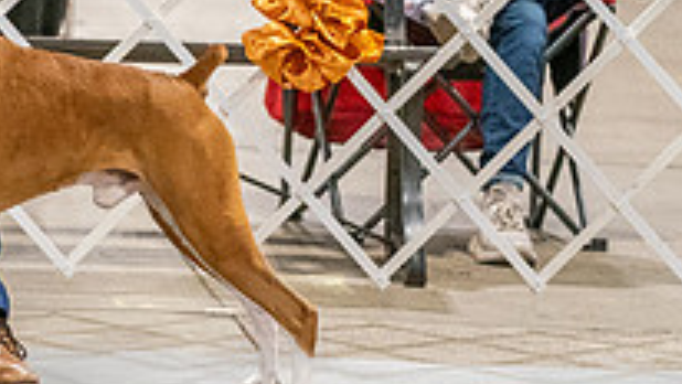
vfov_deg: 2.6
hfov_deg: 4.6
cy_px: -63
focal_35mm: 467
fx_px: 8447
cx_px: -55
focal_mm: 136
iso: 6400
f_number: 3.5
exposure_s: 1/250
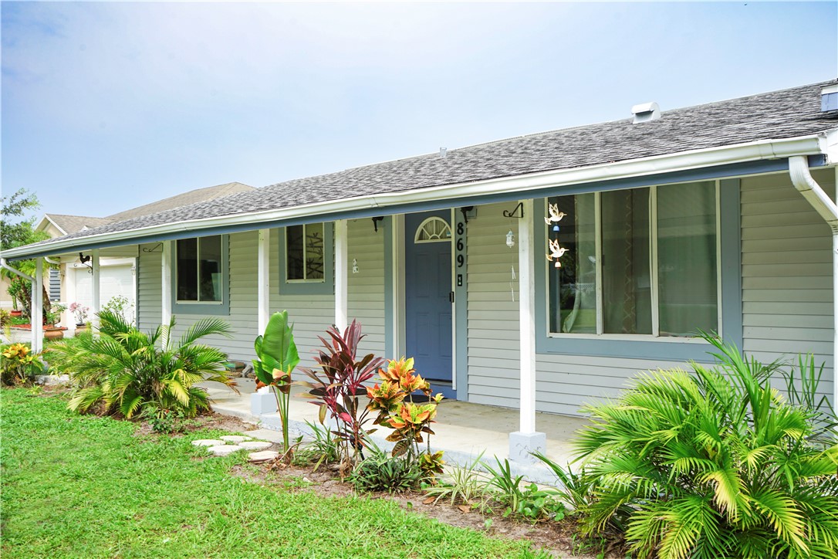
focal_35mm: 33
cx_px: 419
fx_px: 768
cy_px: 280
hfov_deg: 57.2
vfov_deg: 40.0
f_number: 9
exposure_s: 1/100
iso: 100
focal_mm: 33
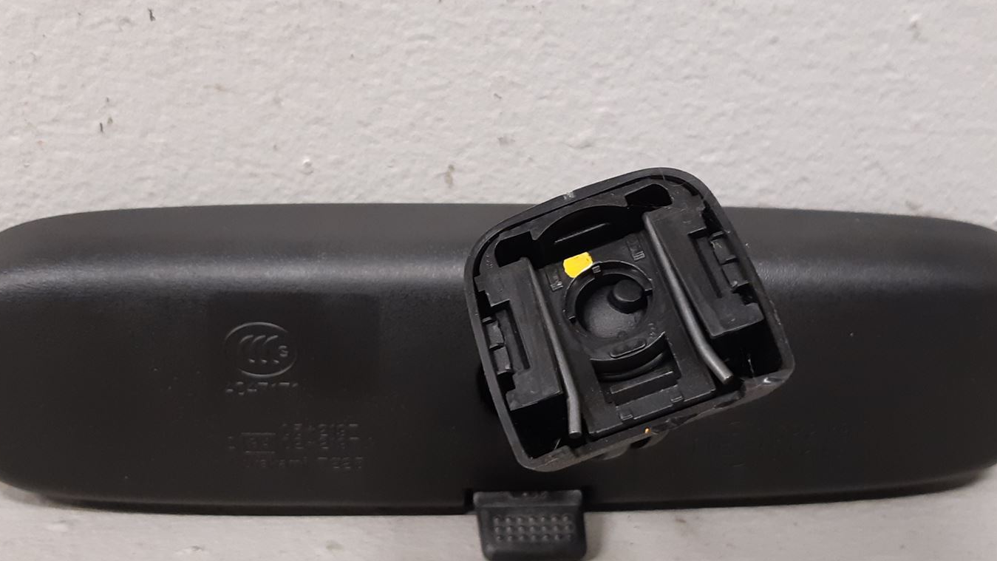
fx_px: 1137
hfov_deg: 47.4
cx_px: 509
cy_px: 373
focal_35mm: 43
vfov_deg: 27.6
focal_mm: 3.93
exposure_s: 1/33
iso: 200
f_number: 1.7
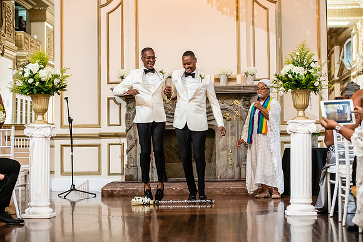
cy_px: 121
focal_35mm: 70
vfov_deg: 19.5
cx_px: 182
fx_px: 706
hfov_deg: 28.8
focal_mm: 70
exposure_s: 1/250
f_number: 4
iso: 2500
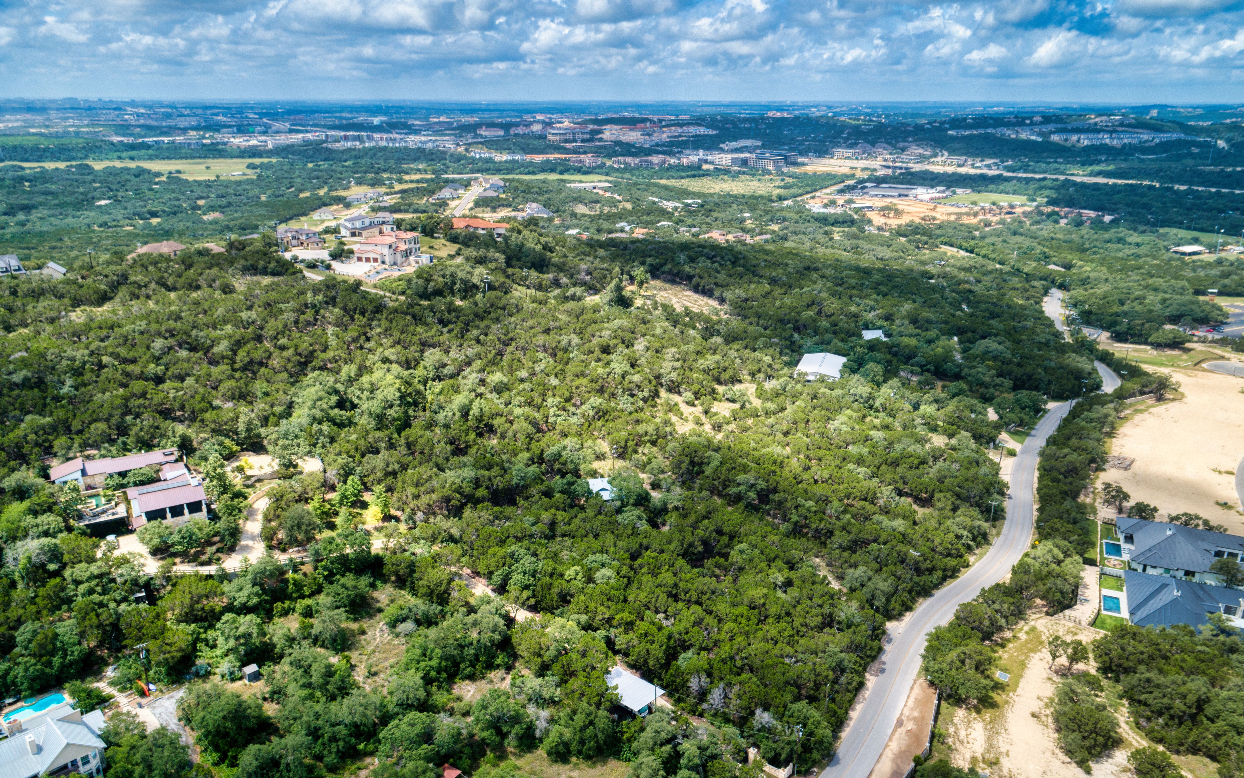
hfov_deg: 70.4
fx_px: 881
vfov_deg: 47.6
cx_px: 647
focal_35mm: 26
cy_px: 407
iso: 100
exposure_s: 1/160
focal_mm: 8.8
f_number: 4.5
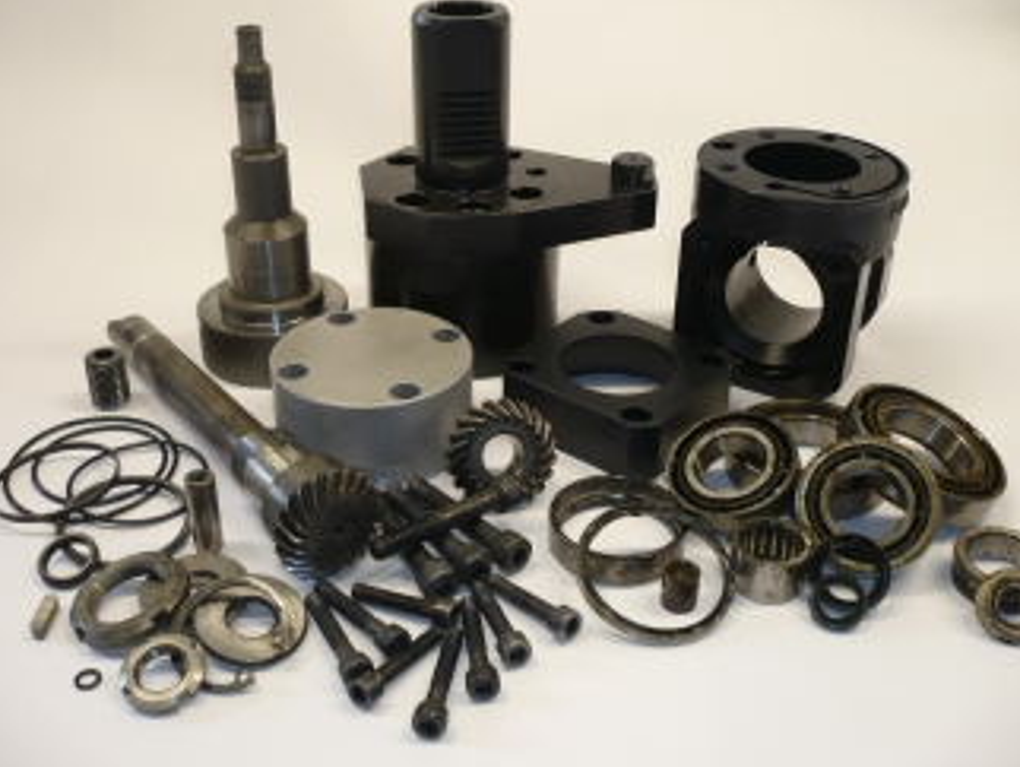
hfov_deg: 48.9
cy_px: 353
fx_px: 1121
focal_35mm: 38
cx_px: 523
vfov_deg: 37.7
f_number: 2.8
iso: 100
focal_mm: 5.8
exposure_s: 1/40
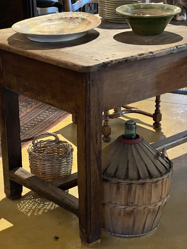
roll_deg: +1.0
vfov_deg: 24.1
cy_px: 127
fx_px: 583
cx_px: 90
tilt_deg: -20.3
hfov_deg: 18.2
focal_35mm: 81
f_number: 2.8
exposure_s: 1/25
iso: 1250
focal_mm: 9
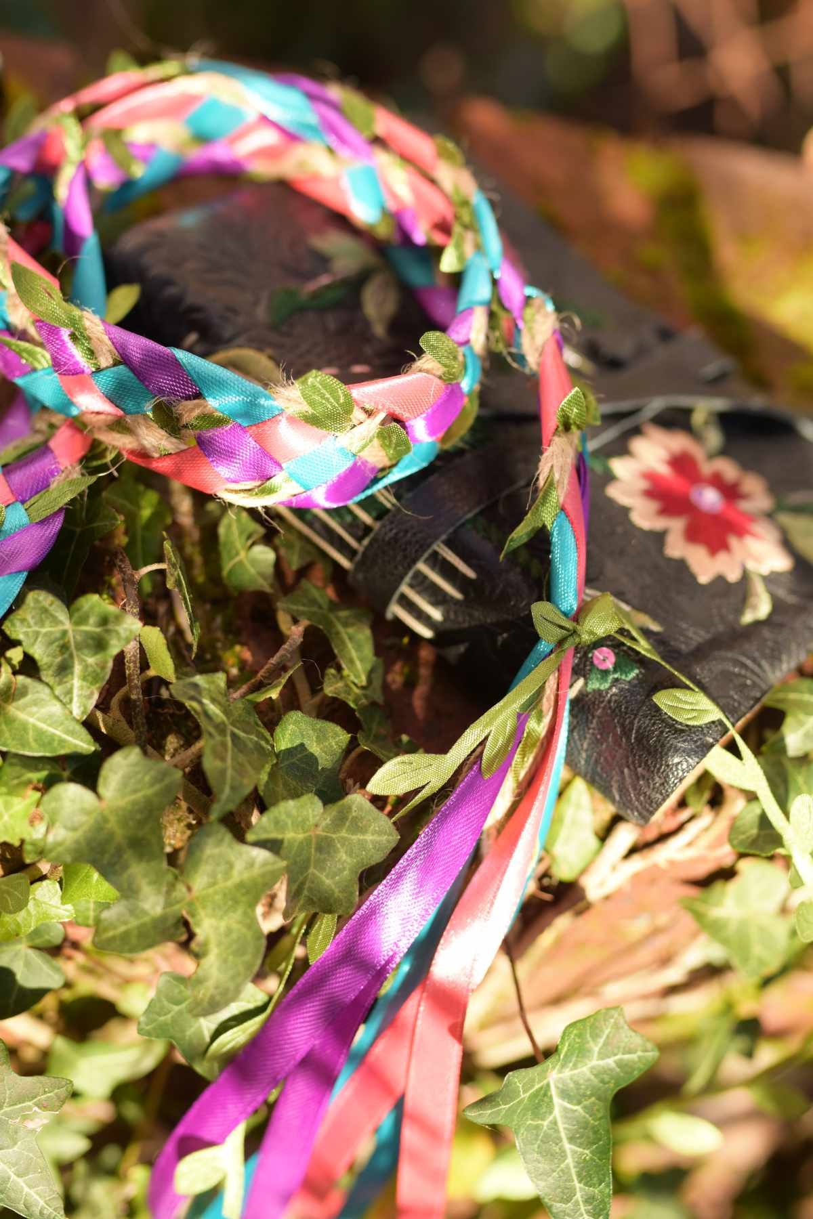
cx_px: 406
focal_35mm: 52
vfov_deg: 37.9
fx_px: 1778
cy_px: 610
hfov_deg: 25.8
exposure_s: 1/1250
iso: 250
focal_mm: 35
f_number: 2.5
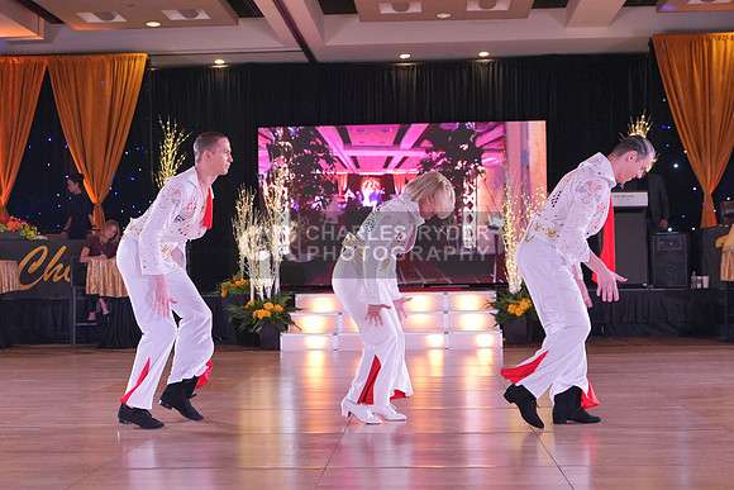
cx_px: 367
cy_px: 245
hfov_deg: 38.2
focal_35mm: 52
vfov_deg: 26.0
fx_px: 1060
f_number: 3.5
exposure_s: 1/400
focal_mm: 35
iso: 2000
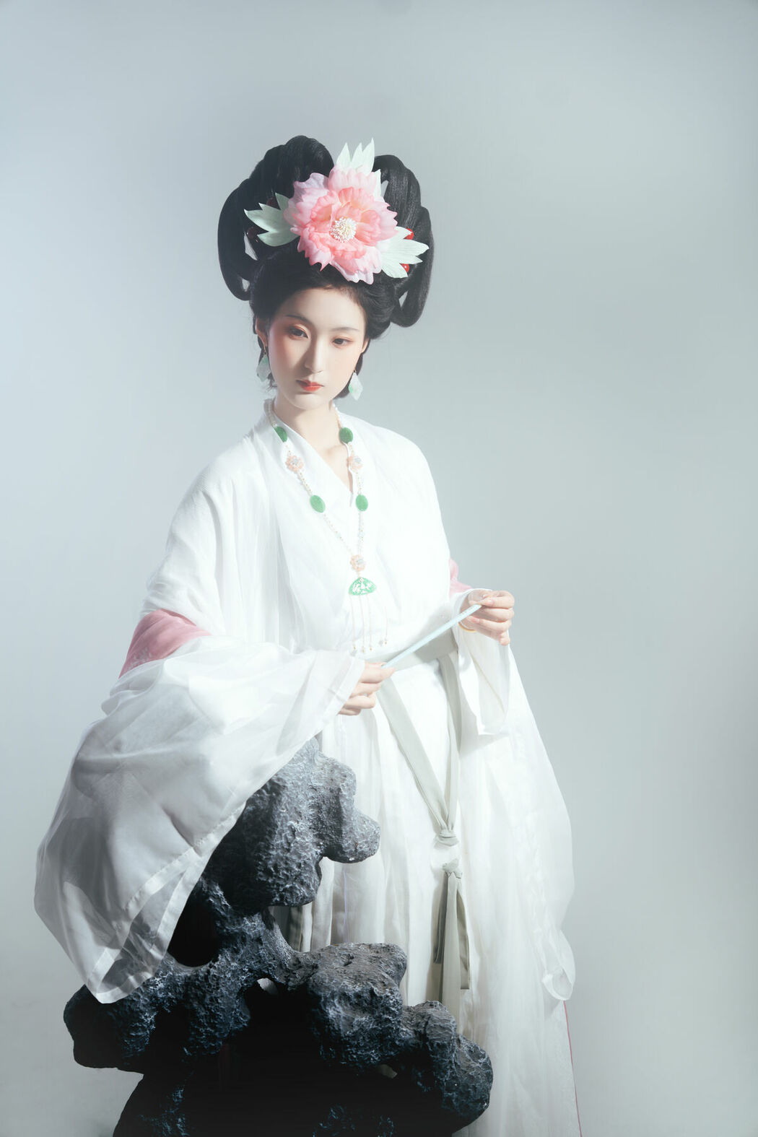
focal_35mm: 67
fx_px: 2116
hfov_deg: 20.3
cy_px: 568
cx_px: 379
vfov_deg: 30.1
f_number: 2.8
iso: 100
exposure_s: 1/200
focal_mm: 67
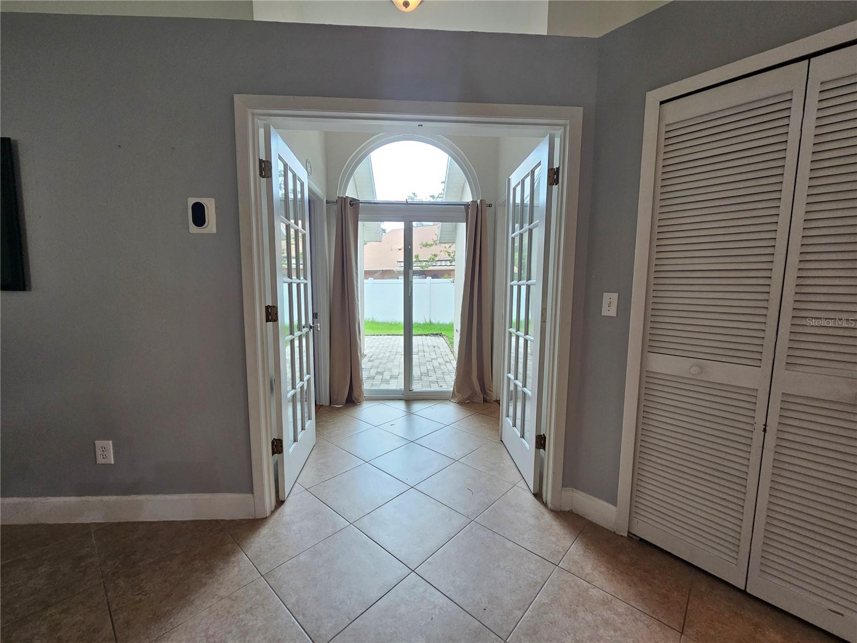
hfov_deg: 106.2
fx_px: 322
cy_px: 322
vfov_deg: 89.9
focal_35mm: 13
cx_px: 428
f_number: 2.2
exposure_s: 1/77.4
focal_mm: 2.2
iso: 100
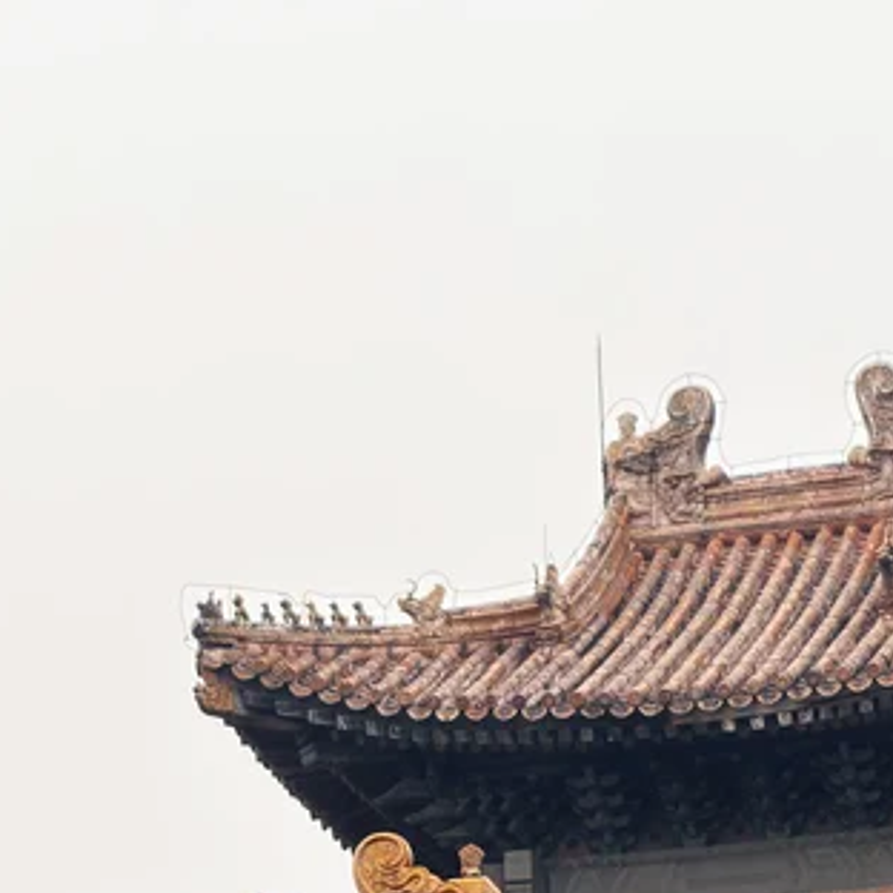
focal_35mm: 242
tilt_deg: +14.3
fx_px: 7063
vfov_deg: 7.1
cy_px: 1218
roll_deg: +0.2
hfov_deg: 7.2
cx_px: 467
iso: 50
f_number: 2.8
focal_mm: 16.89
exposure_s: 1/295
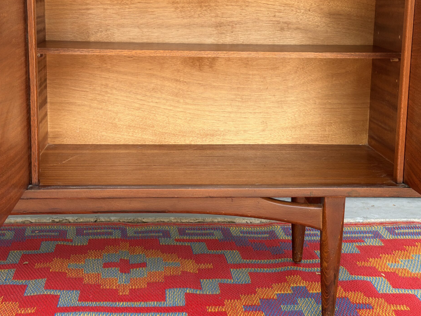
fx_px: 803
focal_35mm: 66
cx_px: 233
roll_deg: -0.4
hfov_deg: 29.4
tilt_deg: -7.3
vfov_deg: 22.2
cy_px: 134
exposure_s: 1/231
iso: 64
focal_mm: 6.76
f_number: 1.78
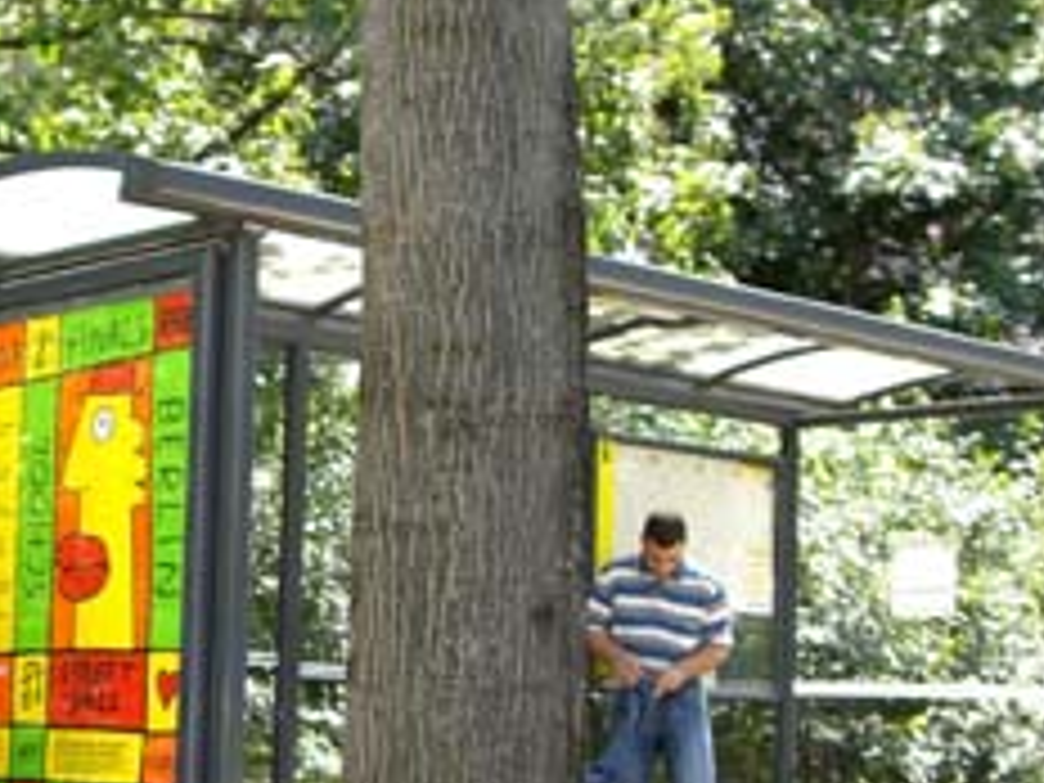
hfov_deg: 23.2
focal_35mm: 82
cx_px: 108
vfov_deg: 17.9
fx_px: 2473
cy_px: 583
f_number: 2.7
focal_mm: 6.2
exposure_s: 1/160
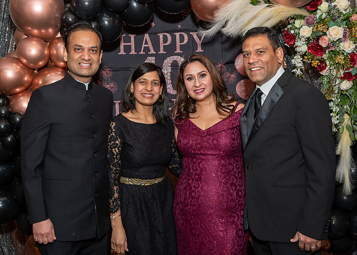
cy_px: 120
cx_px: 163
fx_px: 438
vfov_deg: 32.4
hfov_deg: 44.3
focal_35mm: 43
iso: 500
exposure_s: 1/250
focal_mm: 26
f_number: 8
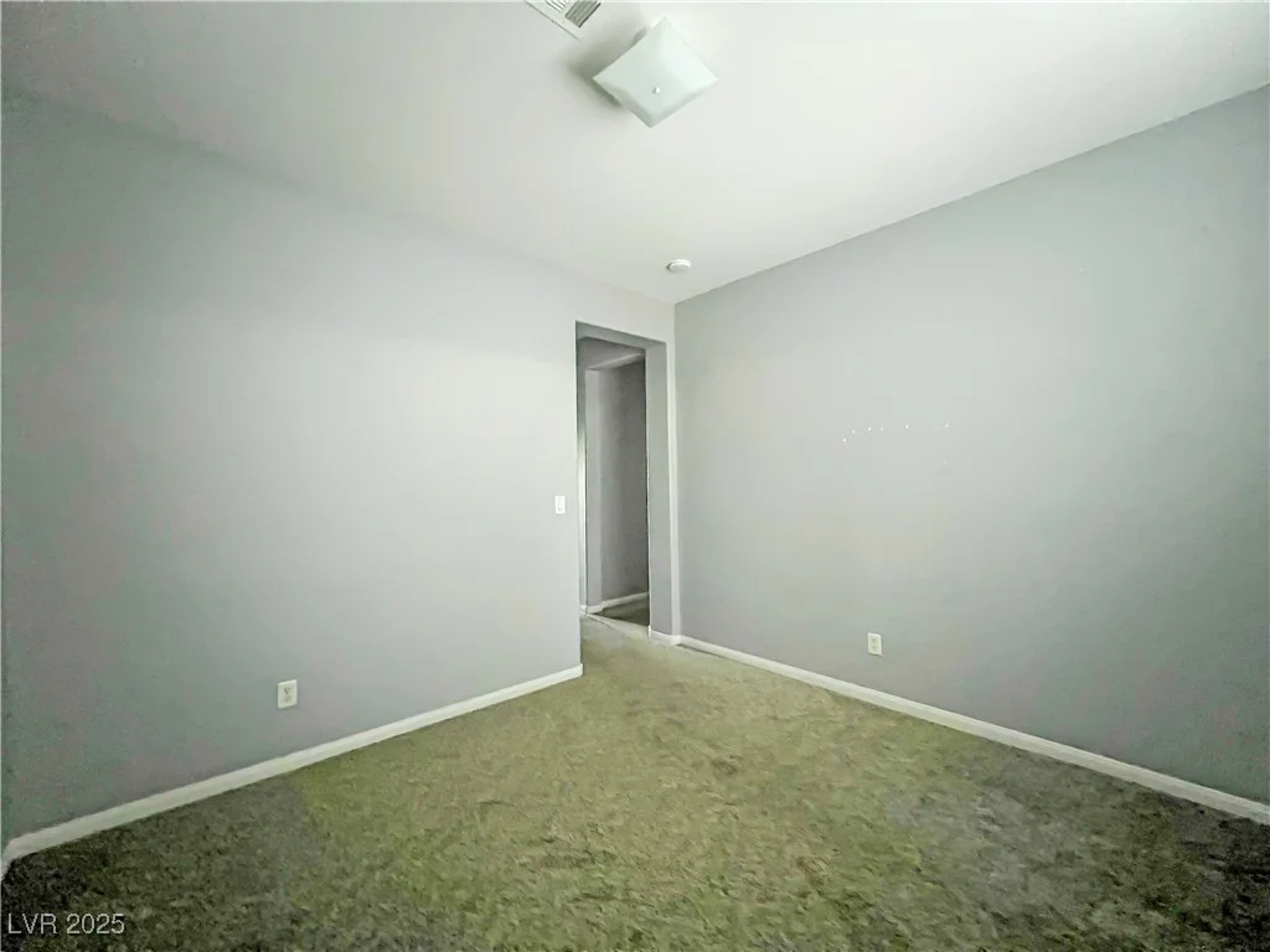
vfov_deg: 89.9
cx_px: 635
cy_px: 476
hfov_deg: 106.2
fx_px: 477
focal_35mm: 13
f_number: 1.8
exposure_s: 1/30
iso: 1250
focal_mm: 1.57
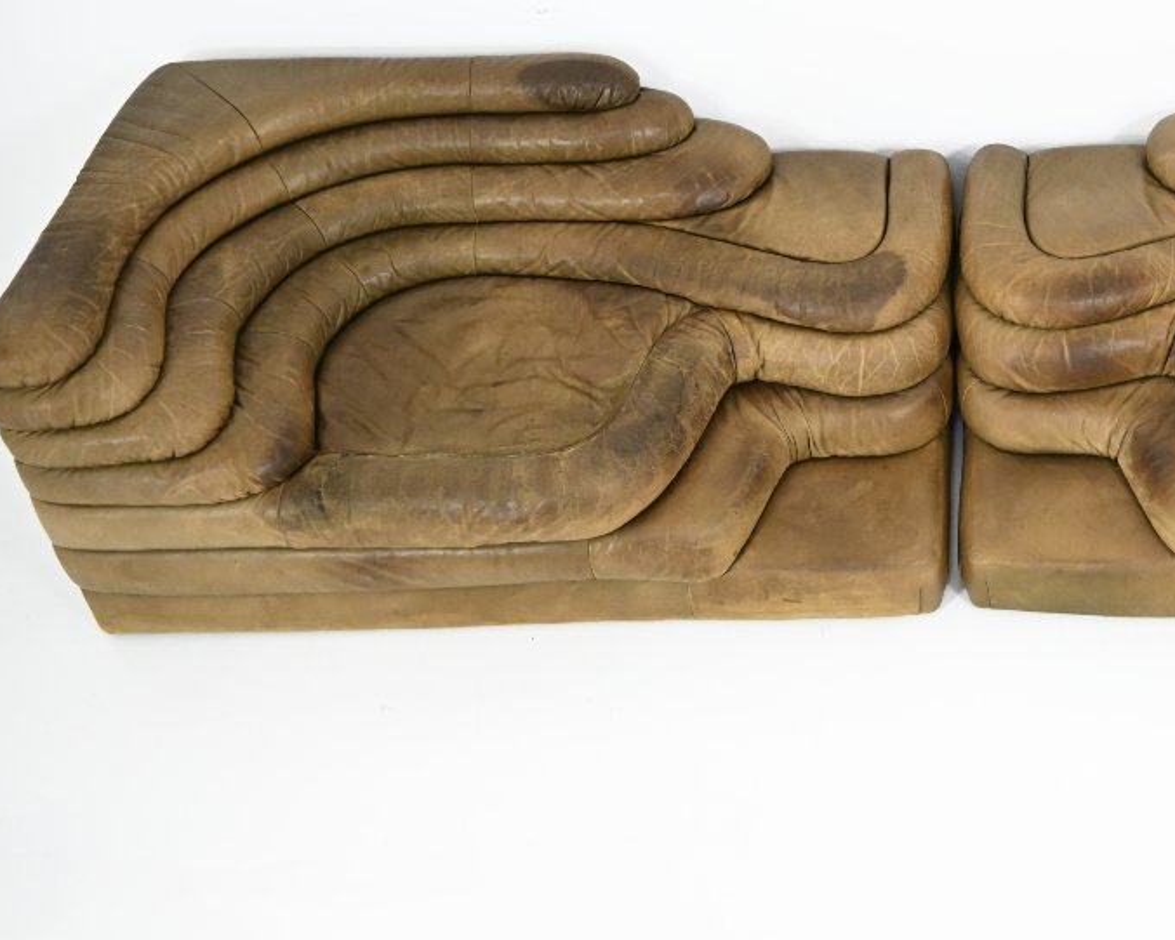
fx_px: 1565
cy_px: 276
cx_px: 972
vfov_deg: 33.0
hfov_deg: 39.2
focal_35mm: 45
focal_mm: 18
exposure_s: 1/125
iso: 3200
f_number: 3.5
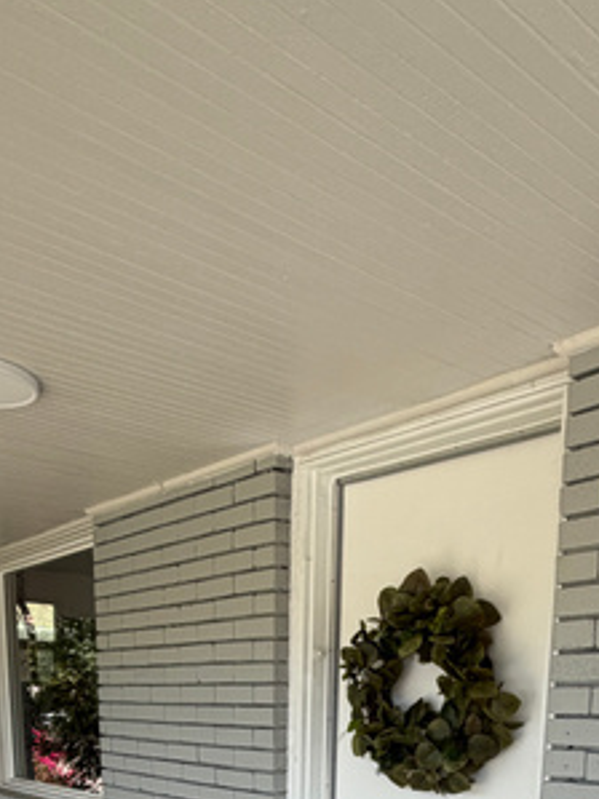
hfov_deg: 39.6
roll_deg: -2.8
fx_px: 831
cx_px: 313
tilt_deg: -11.5
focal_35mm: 36
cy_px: 860
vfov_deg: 41.8
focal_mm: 2.22
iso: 64
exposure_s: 1/451
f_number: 2.2
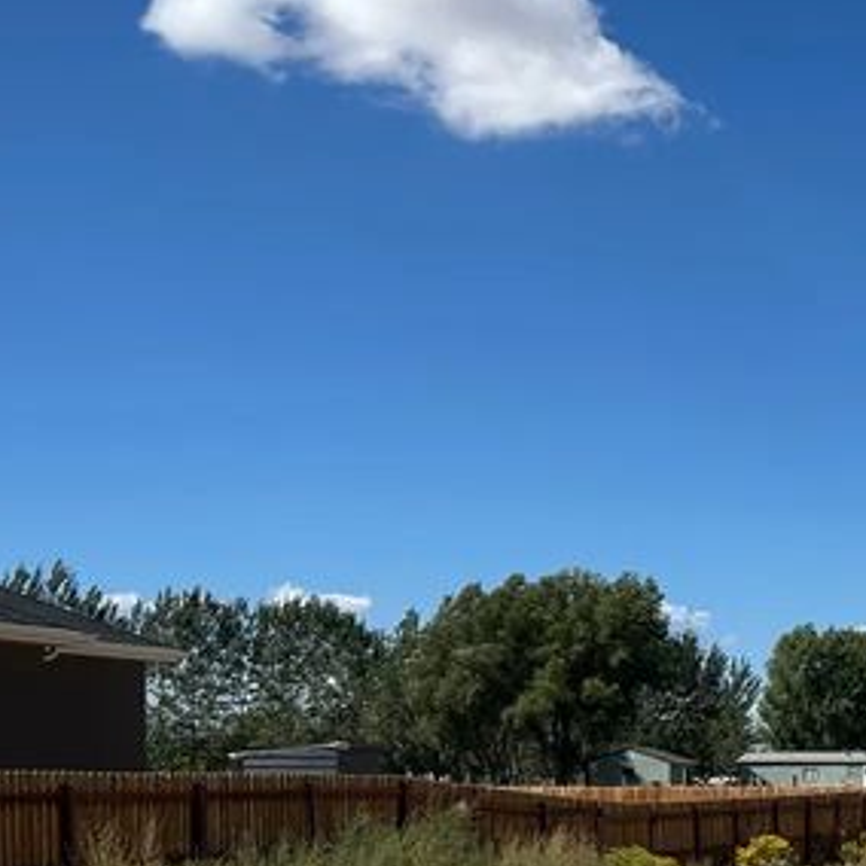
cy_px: 744
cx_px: 1329
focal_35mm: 83
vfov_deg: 20.5
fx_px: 2349
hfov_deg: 18.3
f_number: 1.5
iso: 50
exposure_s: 1/6579
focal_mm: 5.7
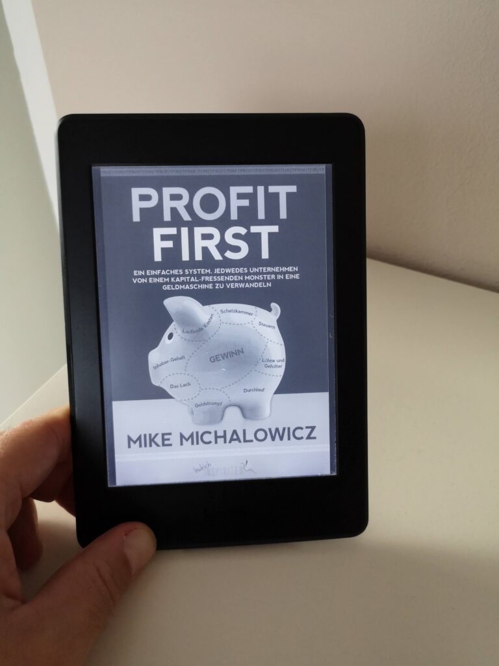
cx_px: 250
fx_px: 519
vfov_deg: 65.3
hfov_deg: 51.4
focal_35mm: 27
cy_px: 333
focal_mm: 3.95
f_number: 1.8
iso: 200
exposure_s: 1/100
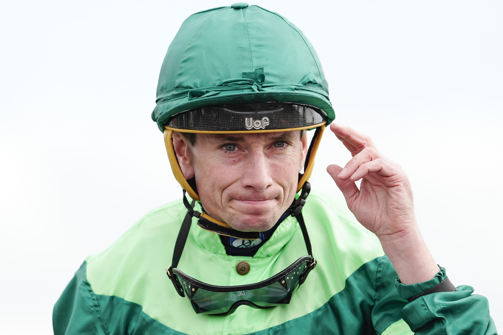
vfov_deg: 4.6
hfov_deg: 6.9
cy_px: 168
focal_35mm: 300
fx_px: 4191
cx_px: 252
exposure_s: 1/2000
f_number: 2.8
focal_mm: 300
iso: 320
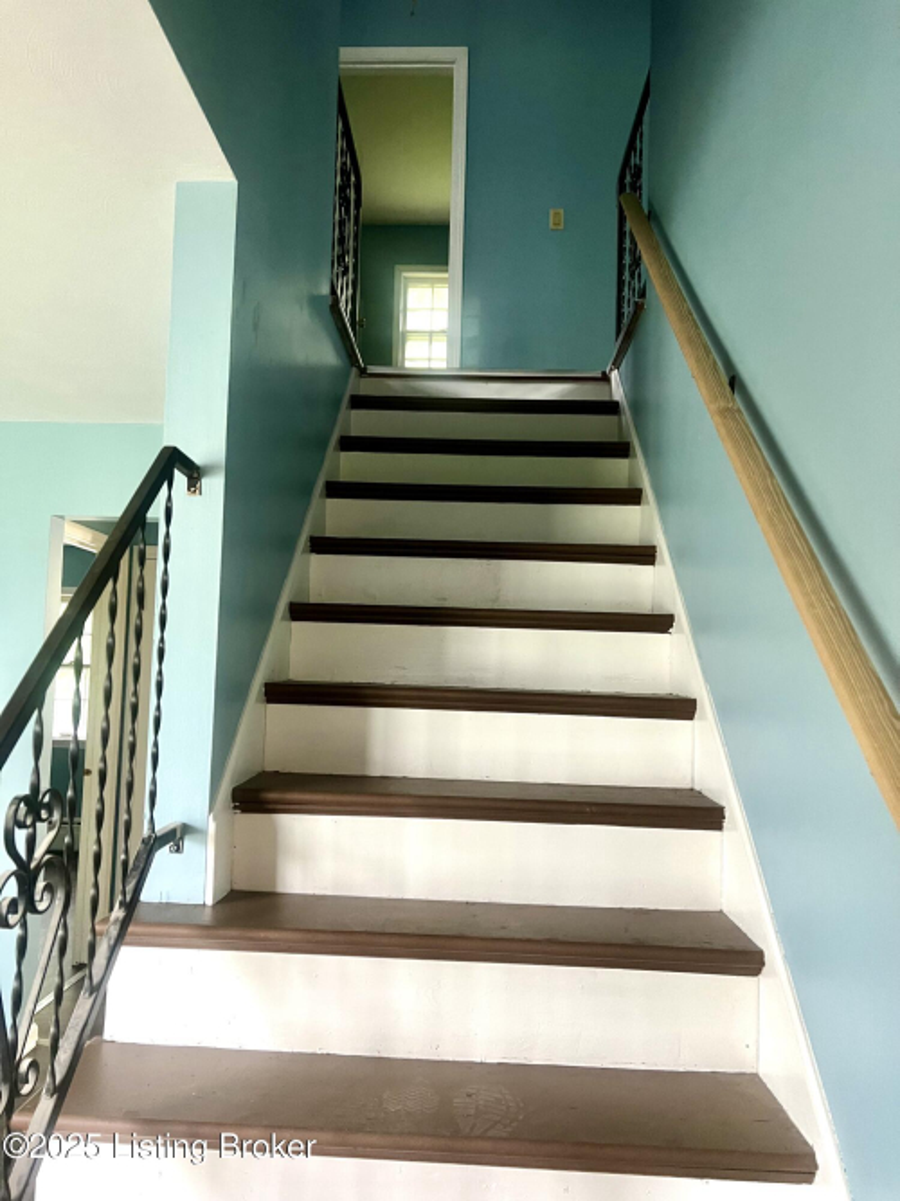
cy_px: 600
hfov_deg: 53.0
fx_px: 902
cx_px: 450
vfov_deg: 67.3
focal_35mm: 26
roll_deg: -2.9
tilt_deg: +2.1
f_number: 1.5
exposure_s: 1/60
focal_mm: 5.7
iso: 400
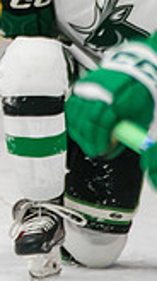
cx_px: -299
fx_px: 9767
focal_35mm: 1317
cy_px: 7
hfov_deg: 0.9
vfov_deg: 1.6
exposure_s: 1/1000
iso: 3200
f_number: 3.2
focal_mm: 274
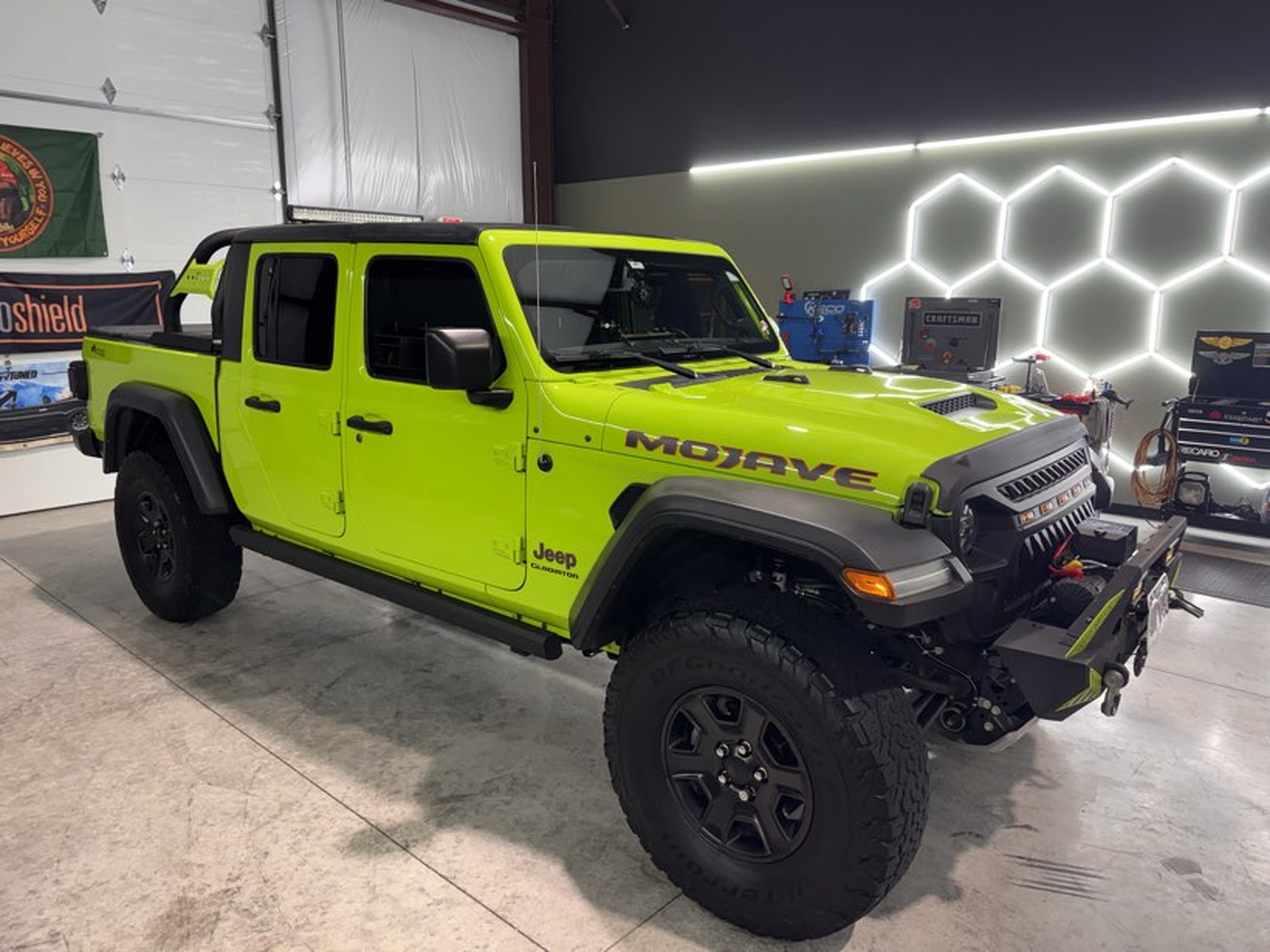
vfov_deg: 56.8
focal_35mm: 24
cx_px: 635
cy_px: 476
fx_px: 881
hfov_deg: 71.6
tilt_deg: -12.5
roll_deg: -0.6
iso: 160
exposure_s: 1/120
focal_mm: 6.76
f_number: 1.78
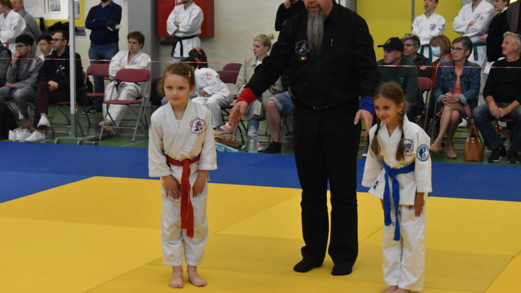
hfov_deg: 24.3
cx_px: 260
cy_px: 126
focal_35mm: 88
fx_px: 1209
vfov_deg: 13.8
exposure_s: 1/320
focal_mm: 55
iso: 6400
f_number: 8
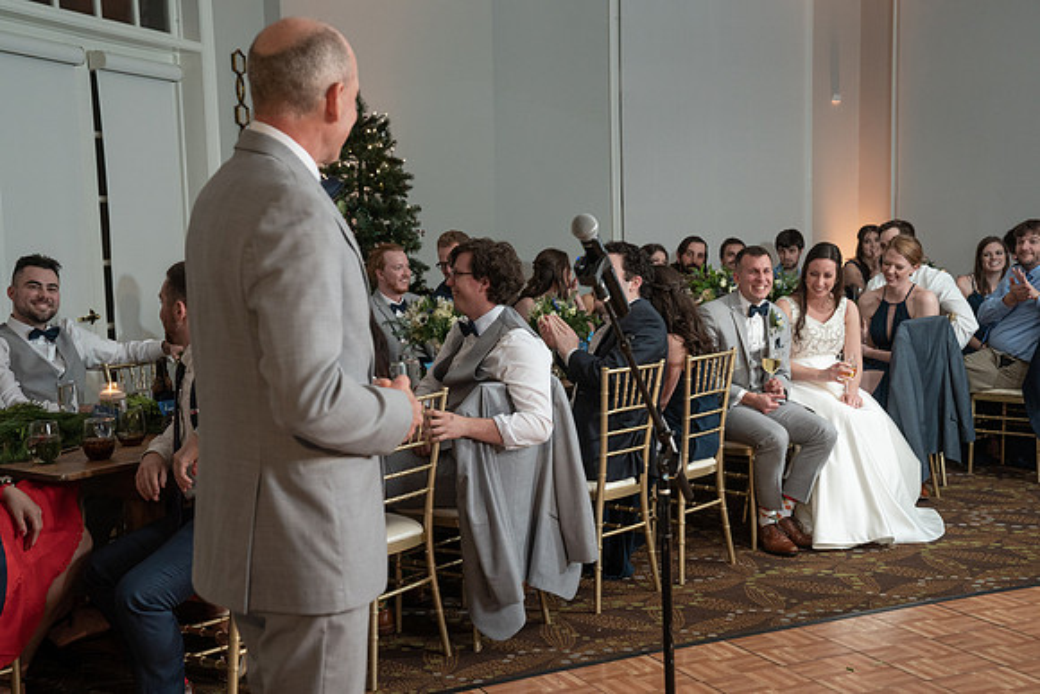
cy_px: 347
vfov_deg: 28.1
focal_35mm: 48
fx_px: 1387
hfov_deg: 41.1
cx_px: 520
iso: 2000
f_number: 5
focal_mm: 48
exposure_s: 1/200
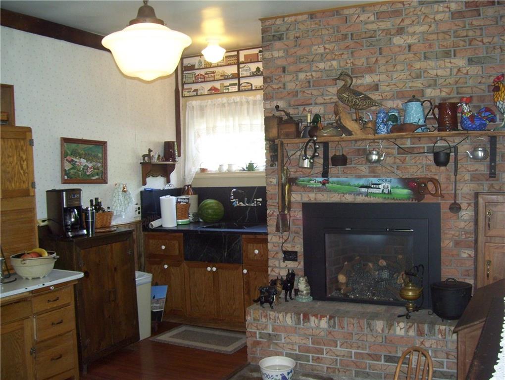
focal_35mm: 36
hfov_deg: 51.3
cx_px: 252
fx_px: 526
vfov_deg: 39.7
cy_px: 190
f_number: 2.7
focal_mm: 6
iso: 200
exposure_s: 1/60
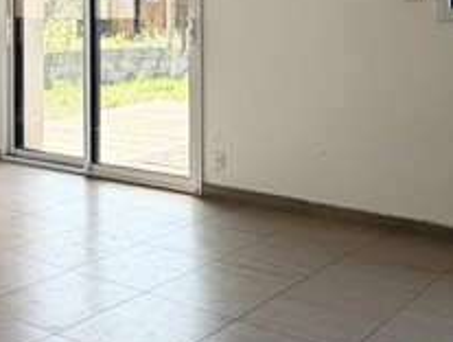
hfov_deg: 35.5
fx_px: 708
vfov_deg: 25.9
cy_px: 11
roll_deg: +0.9
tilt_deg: +1.2
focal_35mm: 54
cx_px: 239
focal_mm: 2.22
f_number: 2.2
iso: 50
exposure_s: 1/388
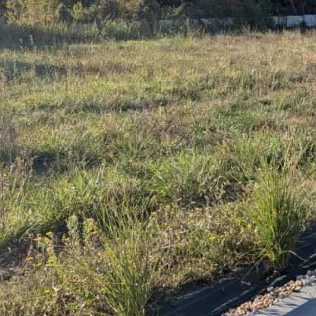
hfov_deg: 28.1
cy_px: 106
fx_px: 558
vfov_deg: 31.4
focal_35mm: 54
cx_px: 369
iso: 26
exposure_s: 1/1010
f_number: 1.7
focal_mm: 4.53
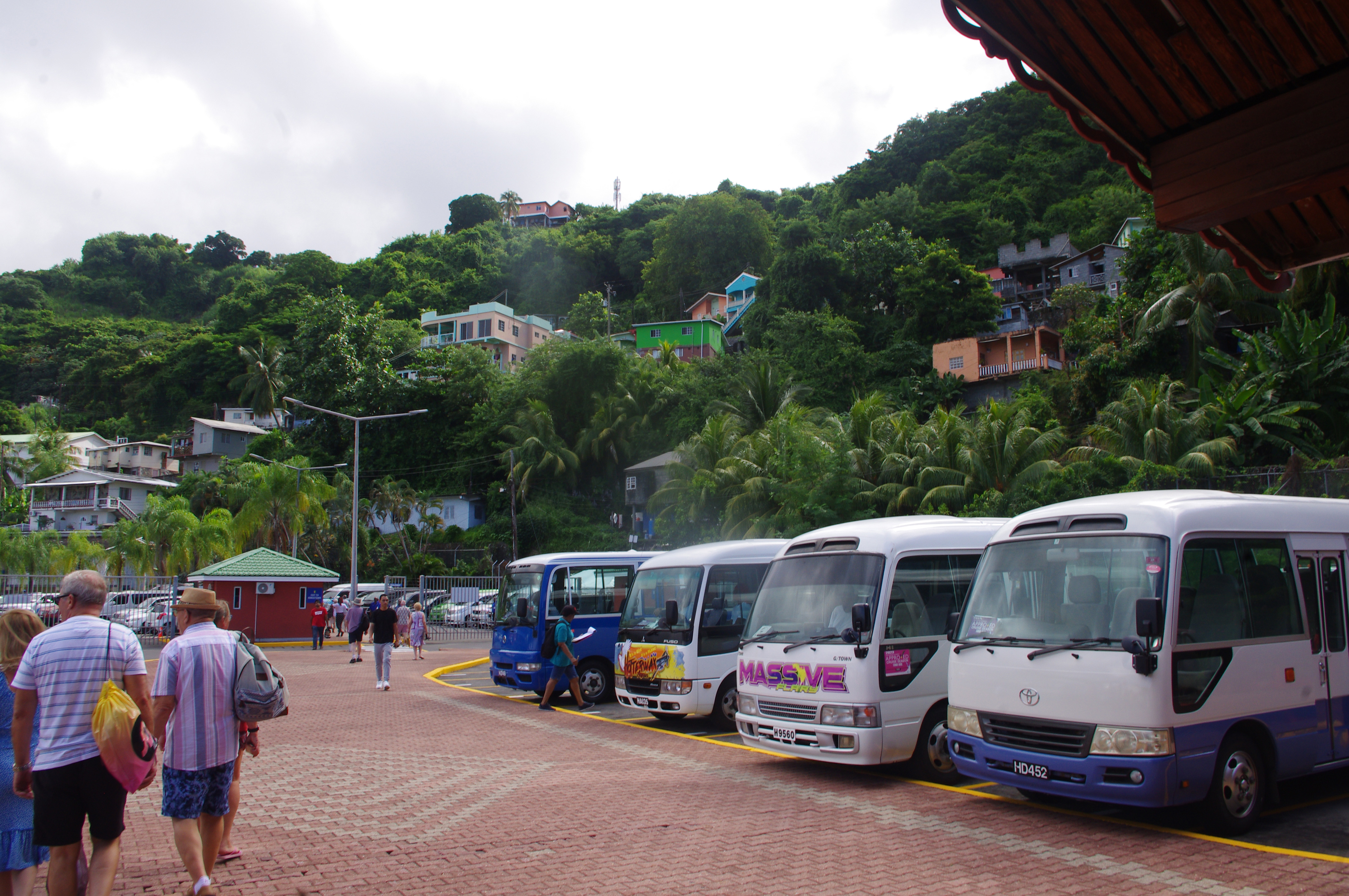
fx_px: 1011
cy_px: 448
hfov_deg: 67.4
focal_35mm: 27
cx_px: 674
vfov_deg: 47.8
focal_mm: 18
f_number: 11
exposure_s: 1/100
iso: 200
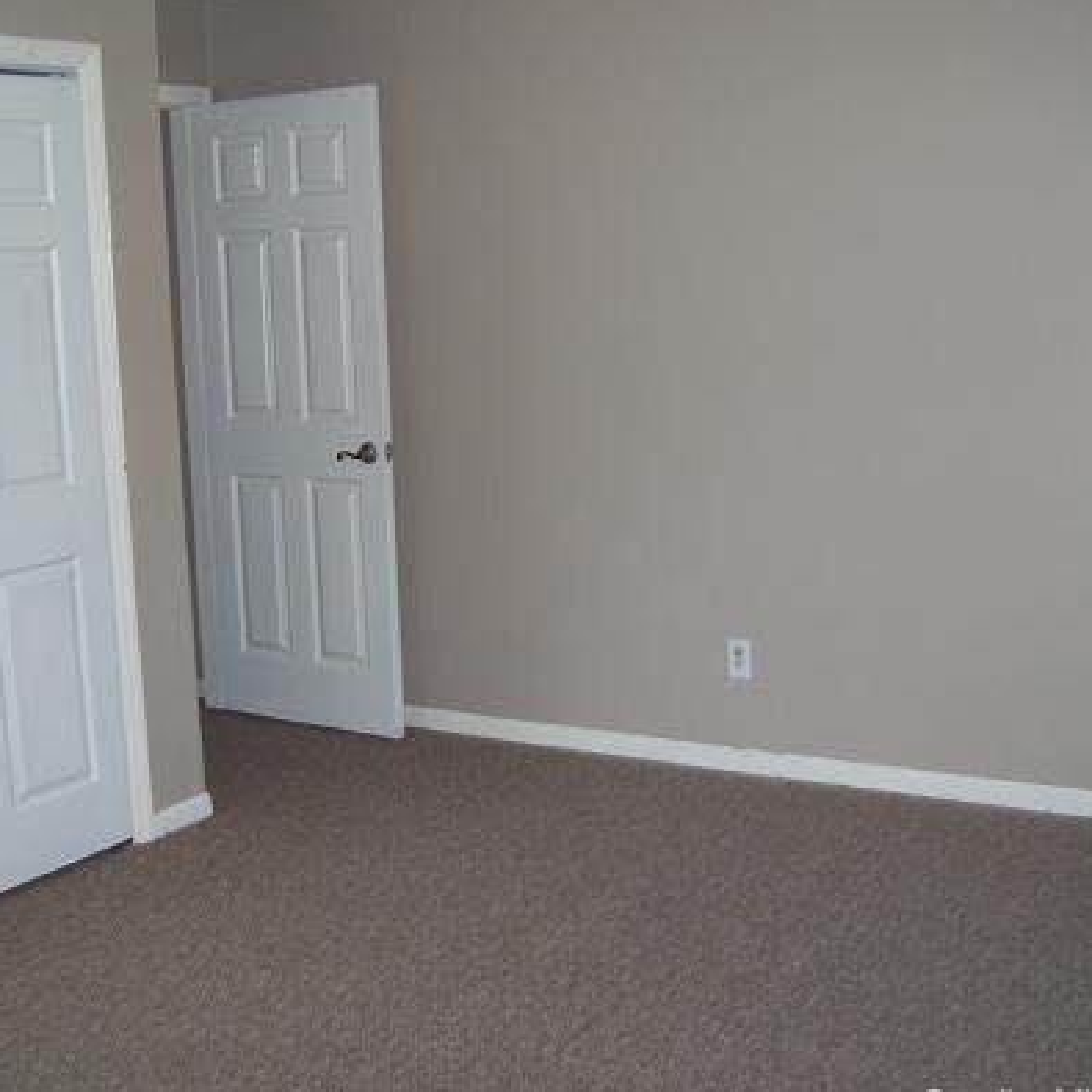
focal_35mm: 46
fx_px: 1642
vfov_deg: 36.8
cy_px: 538
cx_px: 451
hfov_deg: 36.7
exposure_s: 1/60
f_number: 2.7
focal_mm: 6
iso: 125
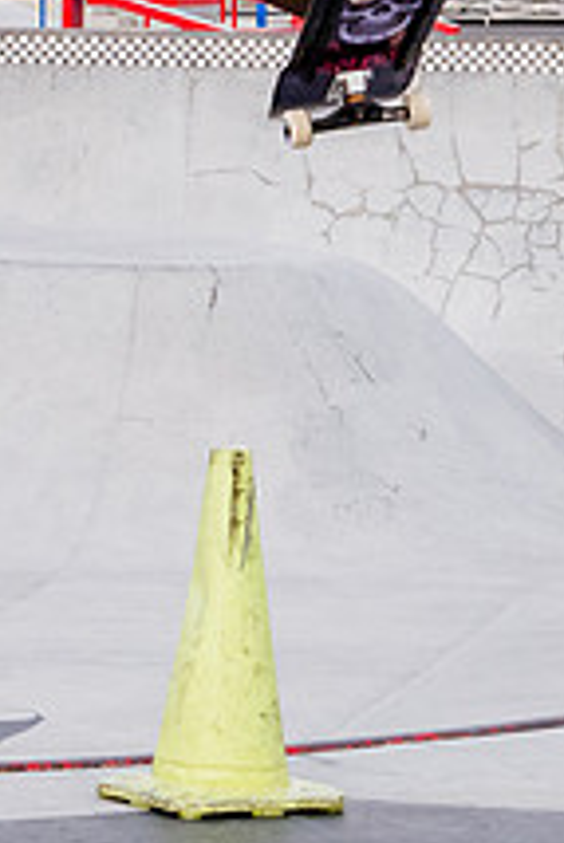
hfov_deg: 5.4
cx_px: -33
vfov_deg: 7.9
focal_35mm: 256
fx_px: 6006
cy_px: -296
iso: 2500
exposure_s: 1/400
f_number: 9
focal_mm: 62
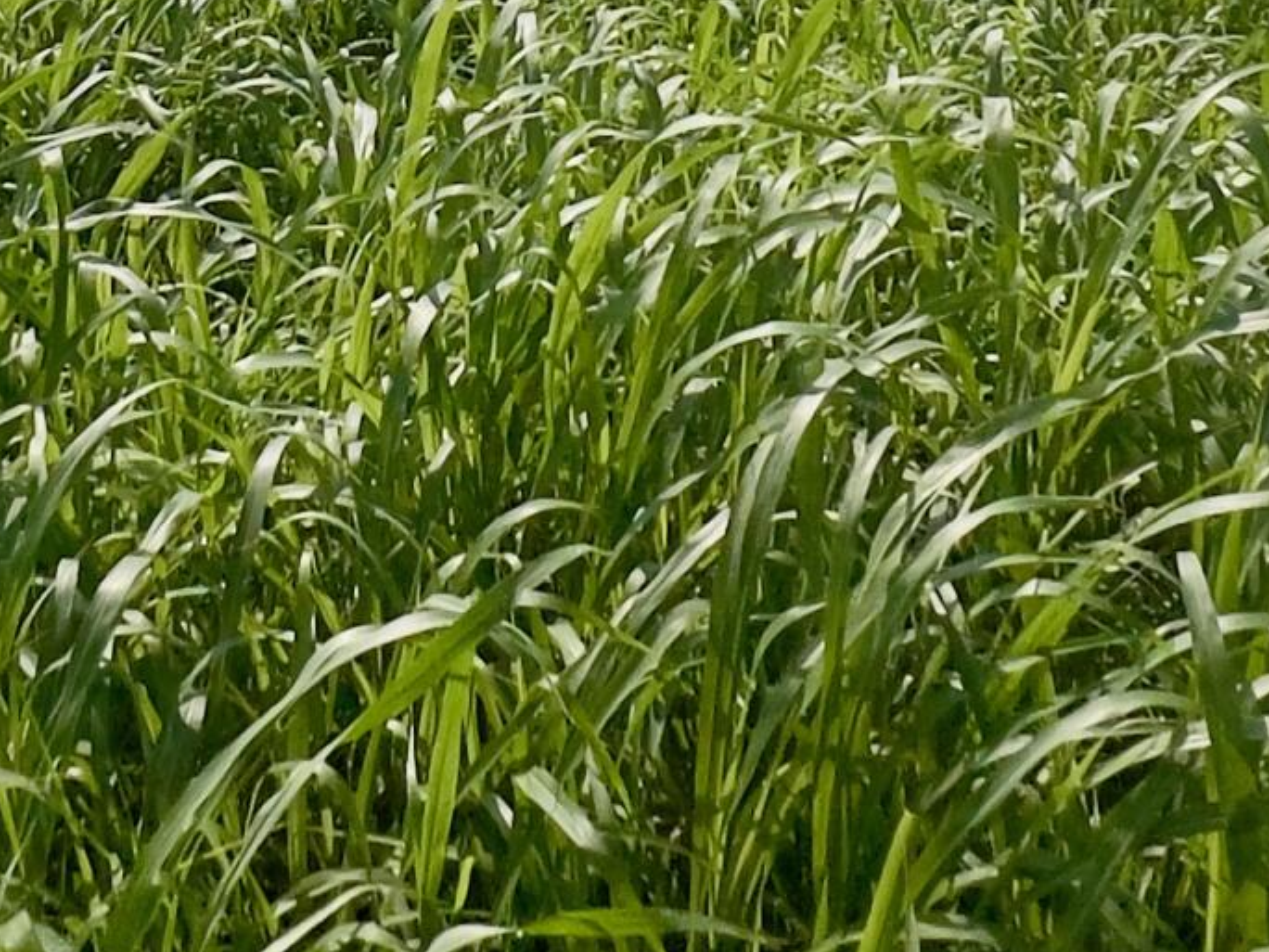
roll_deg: +1.9
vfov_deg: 19.9
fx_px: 2090
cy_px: -685
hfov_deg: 33.4
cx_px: 408
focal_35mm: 57
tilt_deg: -1.6
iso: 40
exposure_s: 1/6494
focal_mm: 1.57
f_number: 1.8
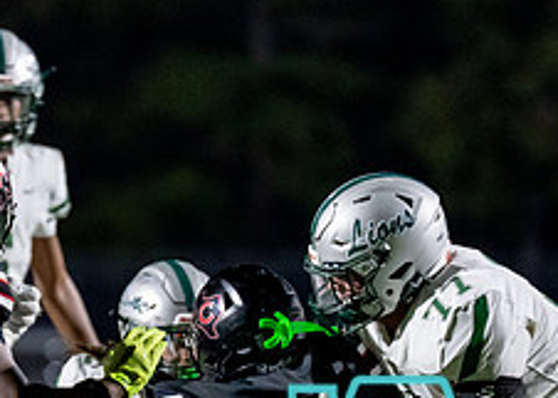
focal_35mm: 731
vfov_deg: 2.0
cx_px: 9
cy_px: 384
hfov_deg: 2.8
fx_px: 11574
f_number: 2.8
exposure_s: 1/1000
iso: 4000
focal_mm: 200
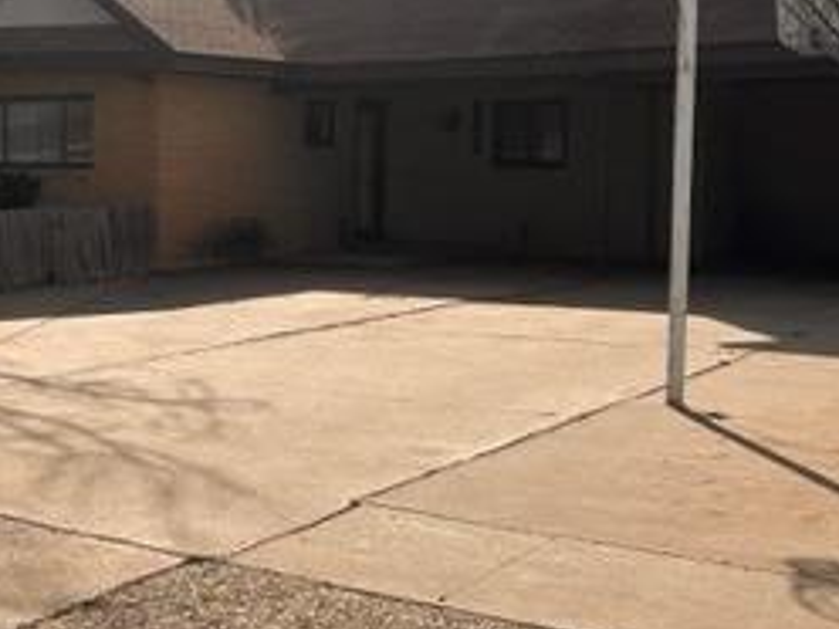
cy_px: 213
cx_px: -122
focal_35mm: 62
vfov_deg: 23.6
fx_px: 1503
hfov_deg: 28.0
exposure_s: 1/7576
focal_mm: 6.86
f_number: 1.78
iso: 80
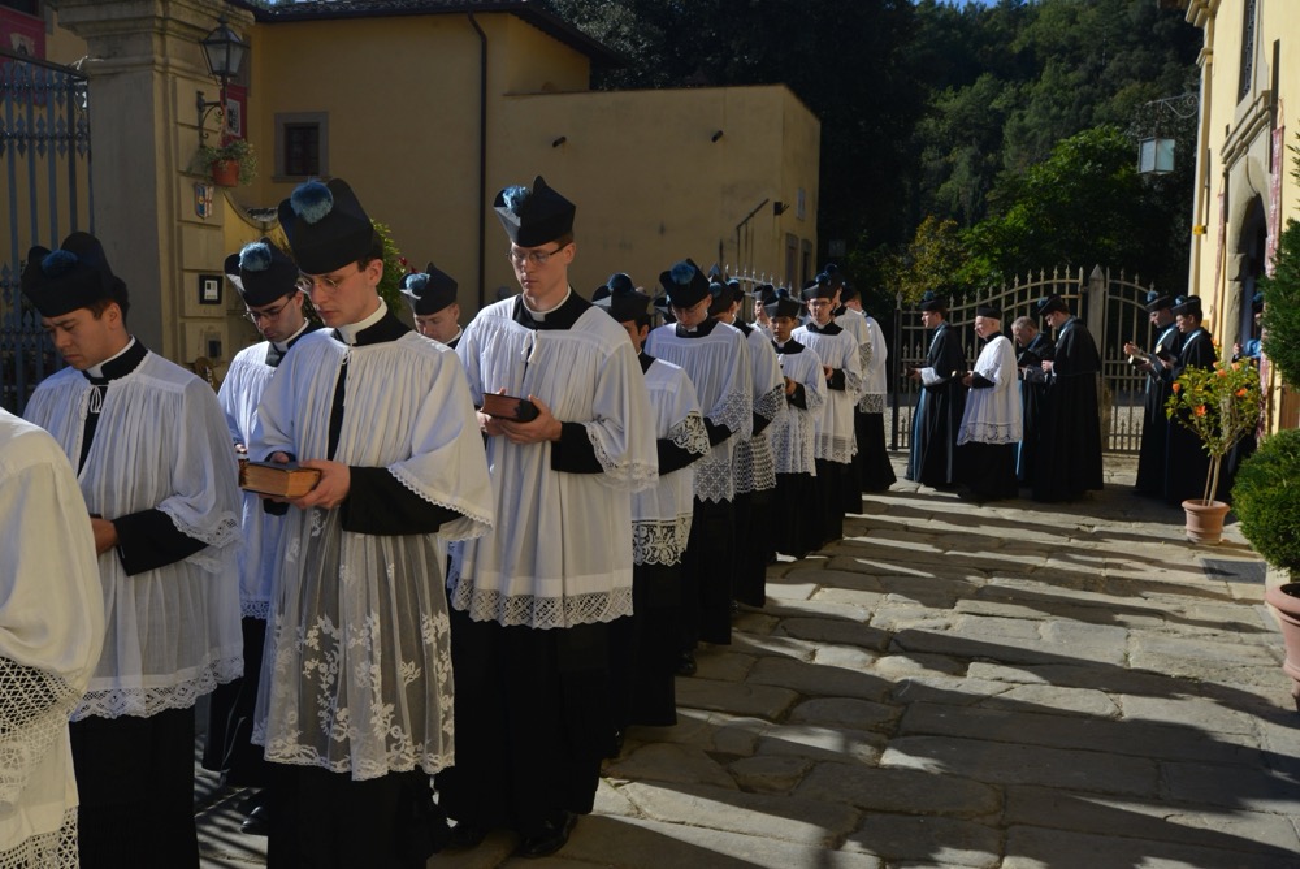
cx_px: 650
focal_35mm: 35
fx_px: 1265
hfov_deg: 54.4
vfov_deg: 37.9
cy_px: 434
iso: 400
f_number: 14
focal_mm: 35
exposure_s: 1/800
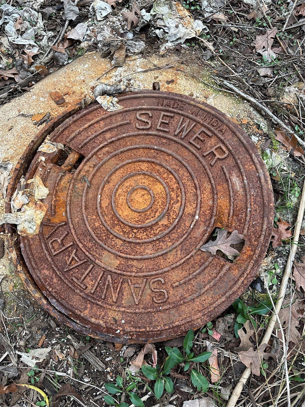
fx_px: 282
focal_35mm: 24
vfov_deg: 71.6
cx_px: 152
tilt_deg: -73.7
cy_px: 204
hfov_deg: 56.8
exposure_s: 1/121
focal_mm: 6.86
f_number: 1.78
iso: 200
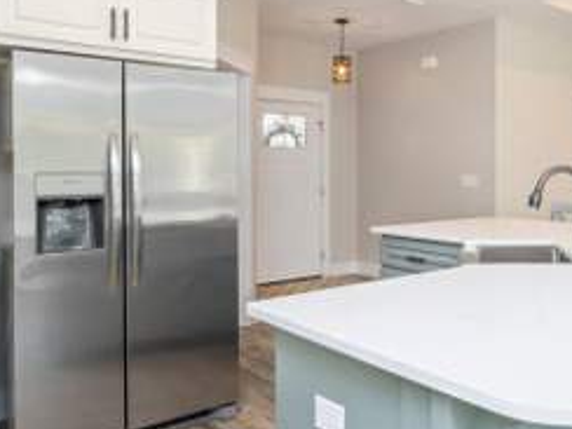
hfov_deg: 50.0
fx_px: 562
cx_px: 476
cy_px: 171
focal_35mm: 34
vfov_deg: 41.6
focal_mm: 18
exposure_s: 1/30
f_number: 9
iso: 500
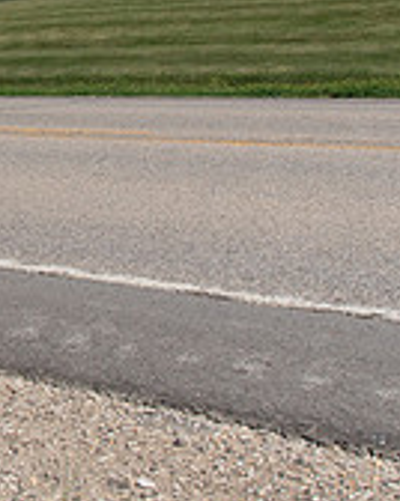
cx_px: -215
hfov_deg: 17.5
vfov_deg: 23.8
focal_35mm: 78
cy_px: 49
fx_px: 1156
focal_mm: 24
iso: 200
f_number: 7.1
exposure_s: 1/2000
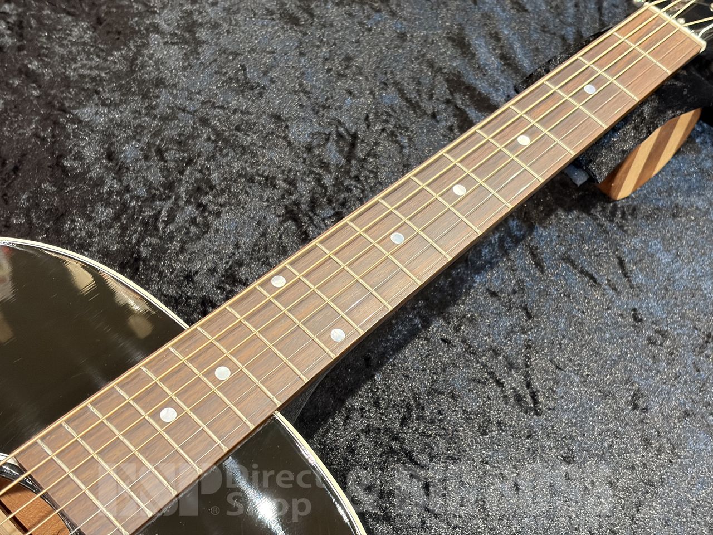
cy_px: 268
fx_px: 1071
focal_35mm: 52
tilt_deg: -56.7
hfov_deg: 36.8
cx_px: 356
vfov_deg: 28.0
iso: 250
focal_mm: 5.96
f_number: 1.6
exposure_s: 1/40
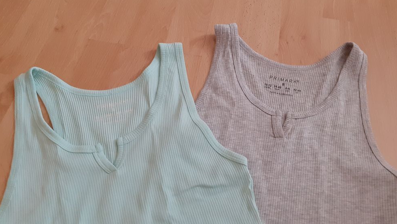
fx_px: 316
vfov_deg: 39.0
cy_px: 110
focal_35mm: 30
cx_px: 199
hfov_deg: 64.3
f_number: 1.9
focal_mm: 3.6
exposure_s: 1/25
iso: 250
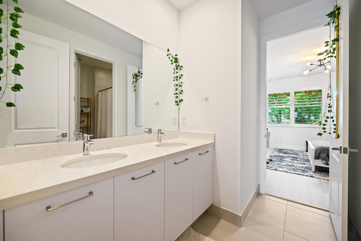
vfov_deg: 81.2
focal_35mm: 14
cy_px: 120
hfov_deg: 104.2
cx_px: 180
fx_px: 140
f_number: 2.8
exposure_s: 1/13
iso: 110
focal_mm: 14
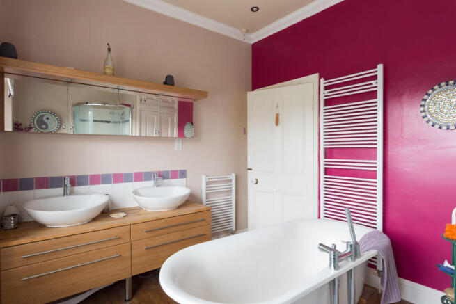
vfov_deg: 63.2
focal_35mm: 20
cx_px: 228
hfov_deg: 85.4
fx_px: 247
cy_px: 152
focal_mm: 13
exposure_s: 1/60
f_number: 4
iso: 200
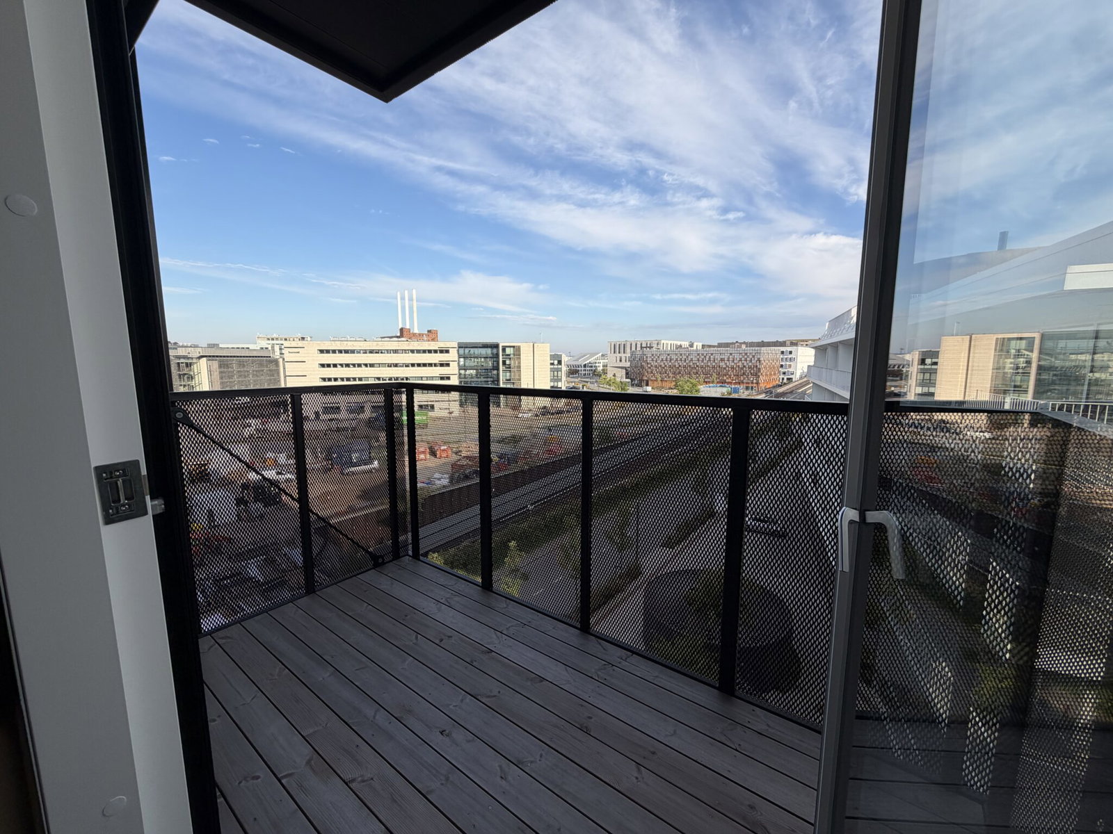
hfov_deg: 102.1
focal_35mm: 14
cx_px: 556
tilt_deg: -7.7
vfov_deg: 85.7
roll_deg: +0.5
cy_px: 417
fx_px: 450
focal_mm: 2.22
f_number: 2.2
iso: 32
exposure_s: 1/770
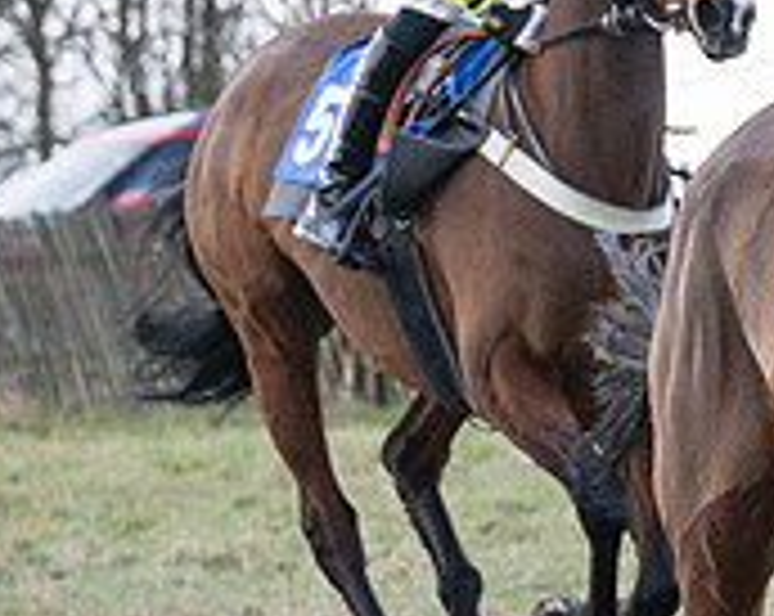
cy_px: 212
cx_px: 1172
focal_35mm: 613
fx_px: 14018
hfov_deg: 3.2
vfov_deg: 2.5
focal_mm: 77
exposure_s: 1/1600
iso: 400
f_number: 4
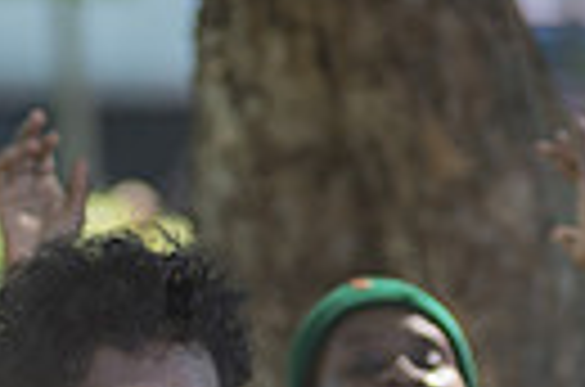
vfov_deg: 1.7
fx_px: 13114
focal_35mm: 809
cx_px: 142
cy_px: 810
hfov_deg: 2.6
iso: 200
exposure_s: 1/400
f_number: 3.5
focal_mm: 155
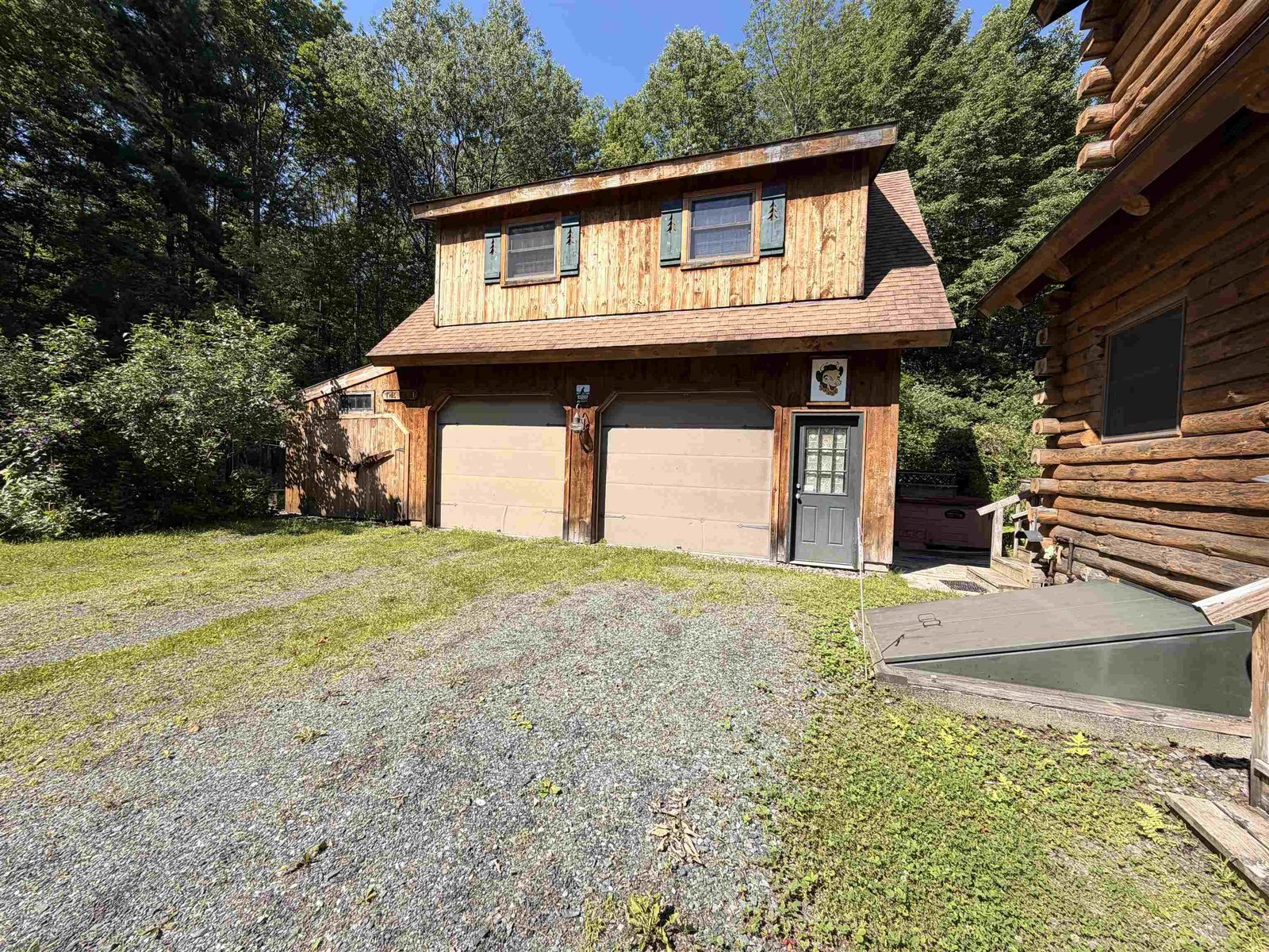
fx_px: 513
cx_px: 634
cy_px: 476
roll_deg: -2.0
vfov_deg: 85.7
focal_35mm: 14
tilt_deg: -1.8
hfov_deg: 102.1
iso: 32
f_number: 2.2
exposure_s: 1/770
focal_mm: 2.22
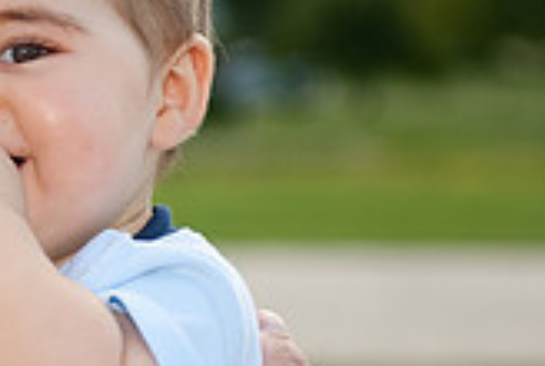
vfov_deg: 5.6
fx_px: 3746
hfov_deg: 8.1
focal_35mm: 247
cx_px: -276
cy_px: 150
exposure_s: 1/1250
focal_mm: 70
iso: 320
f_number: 3.5
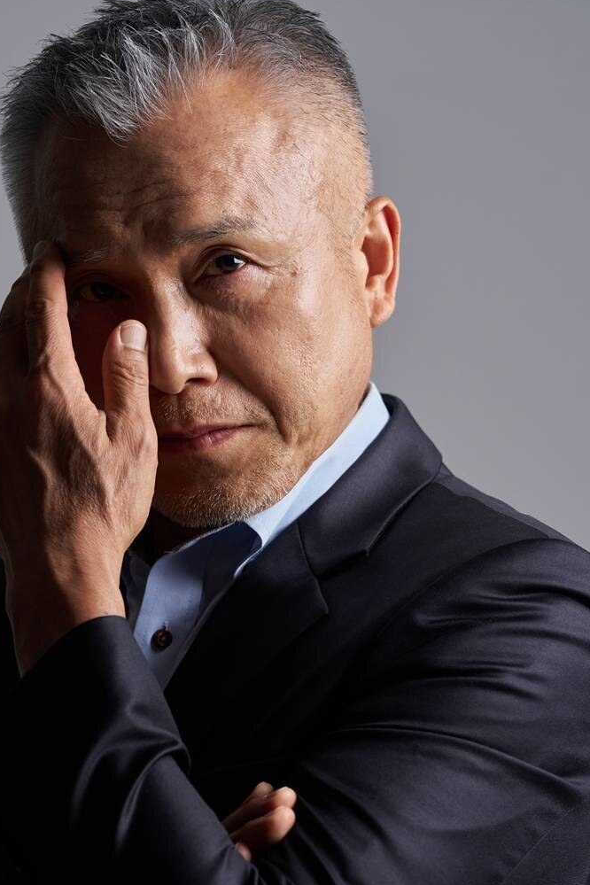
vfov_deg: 11.9
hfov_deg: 7.9
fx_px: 4253
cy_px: 592
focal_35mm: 173
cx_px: 245
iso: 500
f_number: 5.6
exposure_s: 1/160
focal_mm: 128
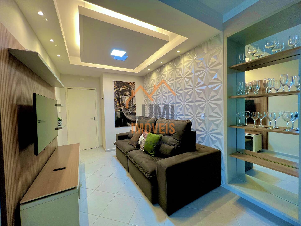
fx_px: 113
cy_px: 113
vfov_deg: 89.9
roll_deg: +1.3
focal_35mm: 13
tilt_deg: -2.4
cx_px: 150
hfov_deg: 106.2
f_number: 1.8
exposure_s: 1/60
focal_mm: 1.57
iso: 125
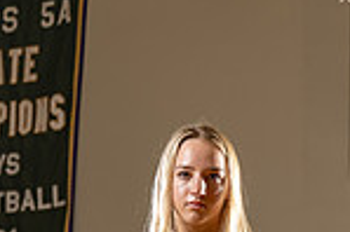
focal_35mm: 169
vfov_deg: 7.7
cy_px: 497
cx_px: 106
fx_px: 1641
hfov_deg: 12.2
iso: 250
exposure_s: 1/250
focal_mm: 56
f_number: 4
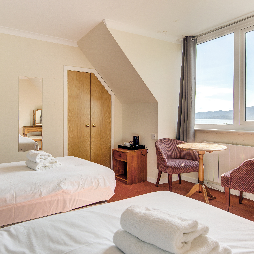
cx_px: 89
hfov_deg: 61.7
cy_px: 117
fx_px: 208
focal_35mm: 25
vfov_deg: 62.8
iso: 64
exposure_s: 1/25
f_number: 8
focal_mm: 14
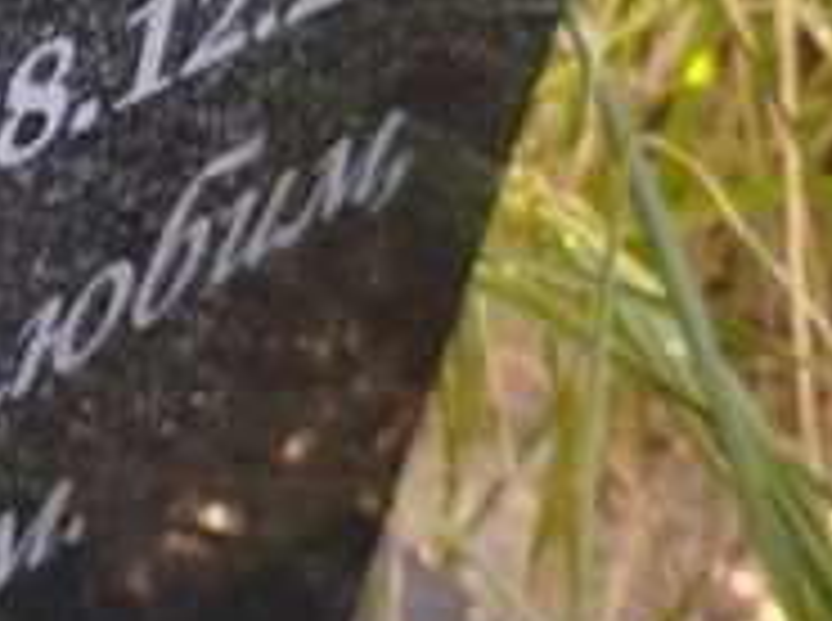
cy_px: -130
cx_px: -306
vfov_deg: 13.8
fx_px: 2495
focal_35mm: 104
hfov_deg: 17.5
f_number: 1.7
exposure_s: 1/50
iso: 80
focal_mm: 5.31
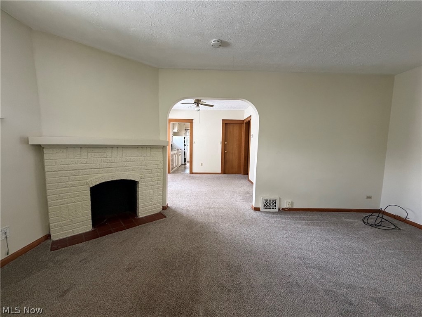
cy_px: 158
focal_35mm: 14
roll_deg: -1.1
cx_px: 211
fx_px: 171
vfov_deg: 85.7
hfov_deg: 102.1
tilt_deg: -5.4
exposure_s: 1/64
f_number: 2.2
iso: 320
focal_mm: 2.22
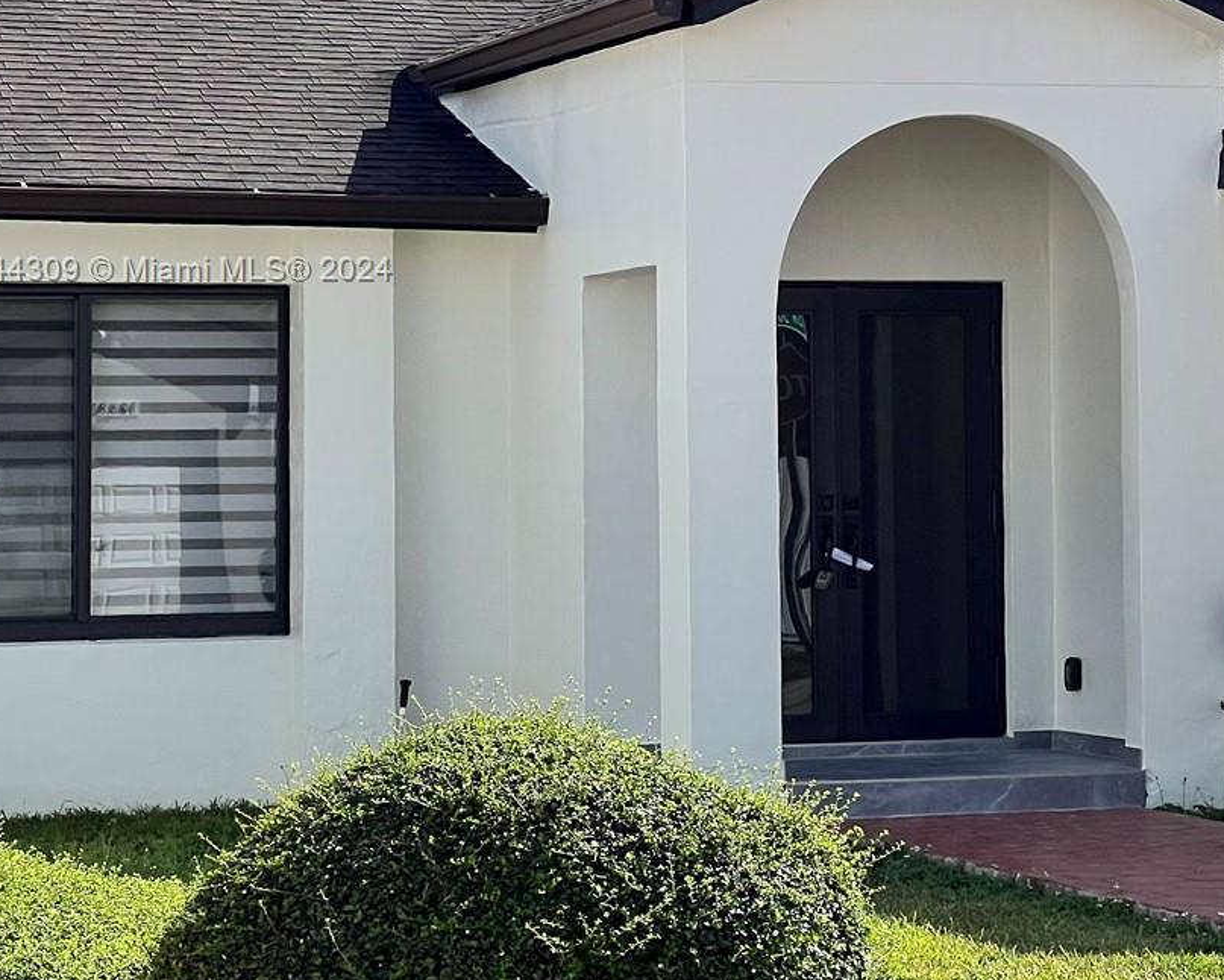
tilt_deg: +3.4
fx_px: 5399
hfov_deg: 12.8
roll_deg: +0.2
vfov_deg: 10.4
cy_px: 272
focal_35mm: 149
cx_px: 1119
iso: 32
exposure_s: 1/1449
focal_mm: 9
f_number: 2.8
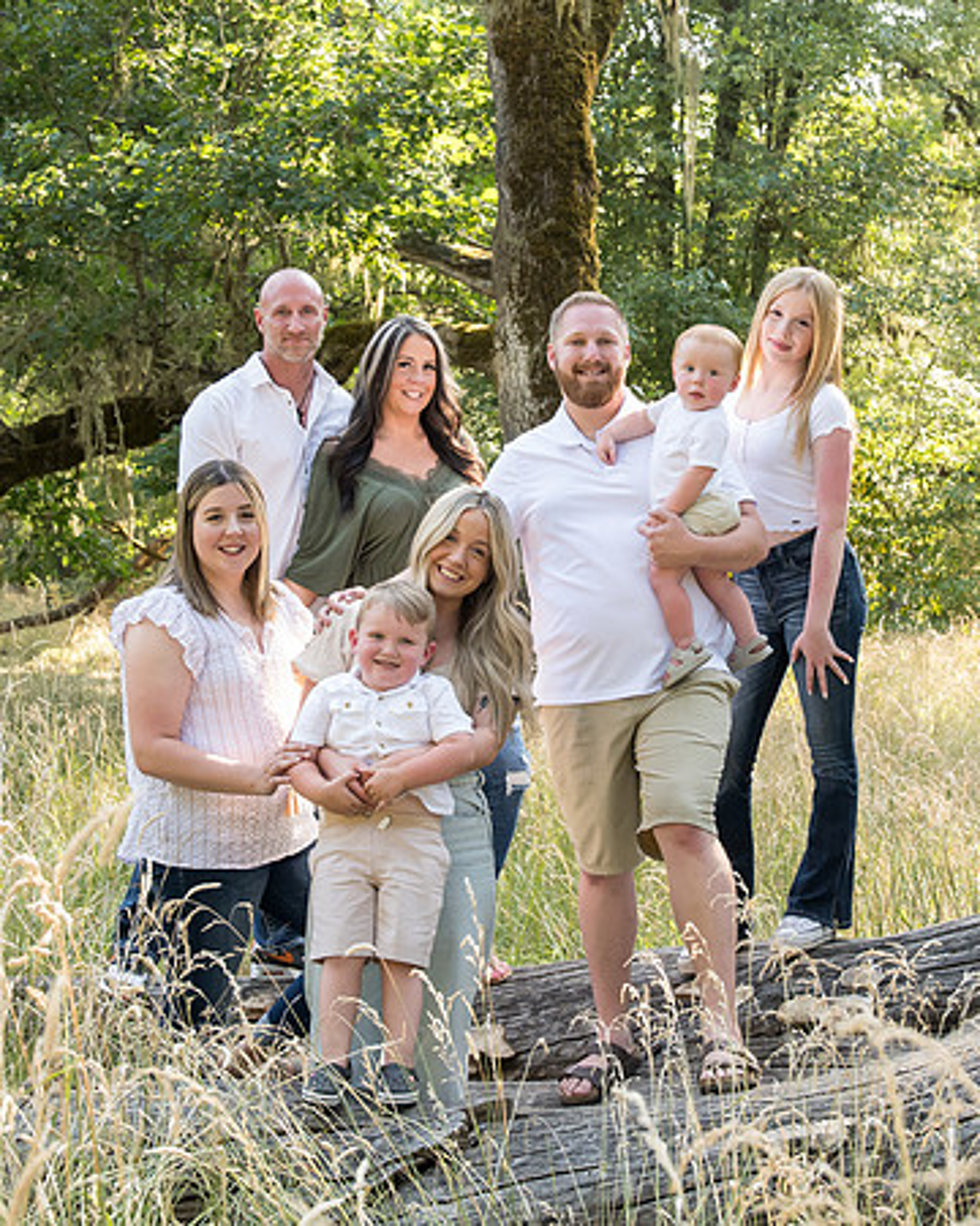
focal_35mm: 72
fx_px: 2623
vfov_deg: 26.2
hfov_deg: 21.2
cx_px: 504
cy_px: 476
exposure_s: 1/500
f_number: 5
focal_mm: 34
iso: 2000
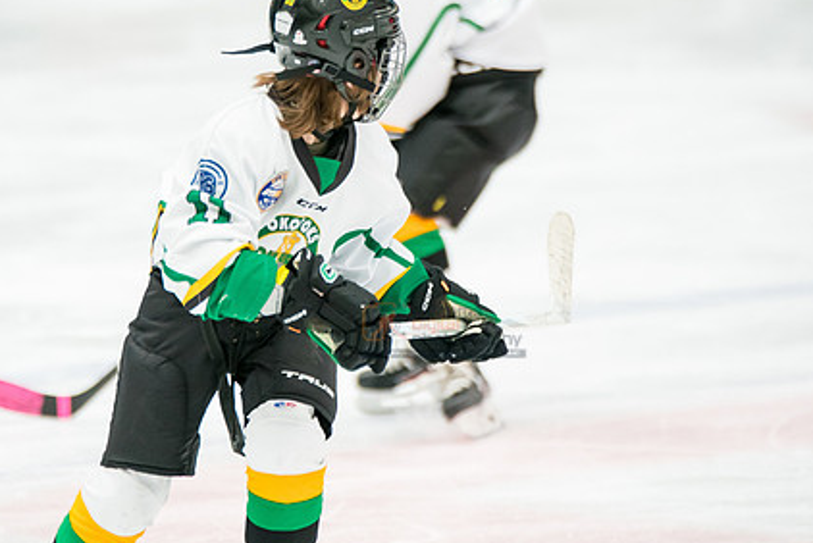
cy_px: 234
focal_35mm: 479
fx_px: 10824
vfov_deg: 2.9
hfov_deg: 4.3
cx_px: 293
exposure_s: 1/1250
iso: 3200
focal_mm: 274
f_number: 3.2
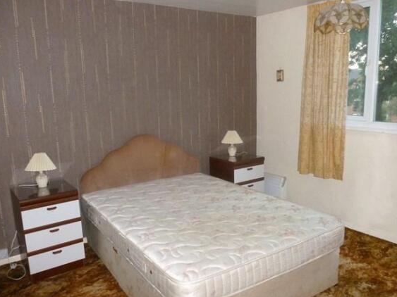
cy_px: 153
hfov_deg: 61.7
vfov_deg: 48.2
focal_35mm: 29
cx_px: 202
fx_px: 333
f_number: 3.3
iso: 500
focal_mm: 5
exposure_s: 1/60
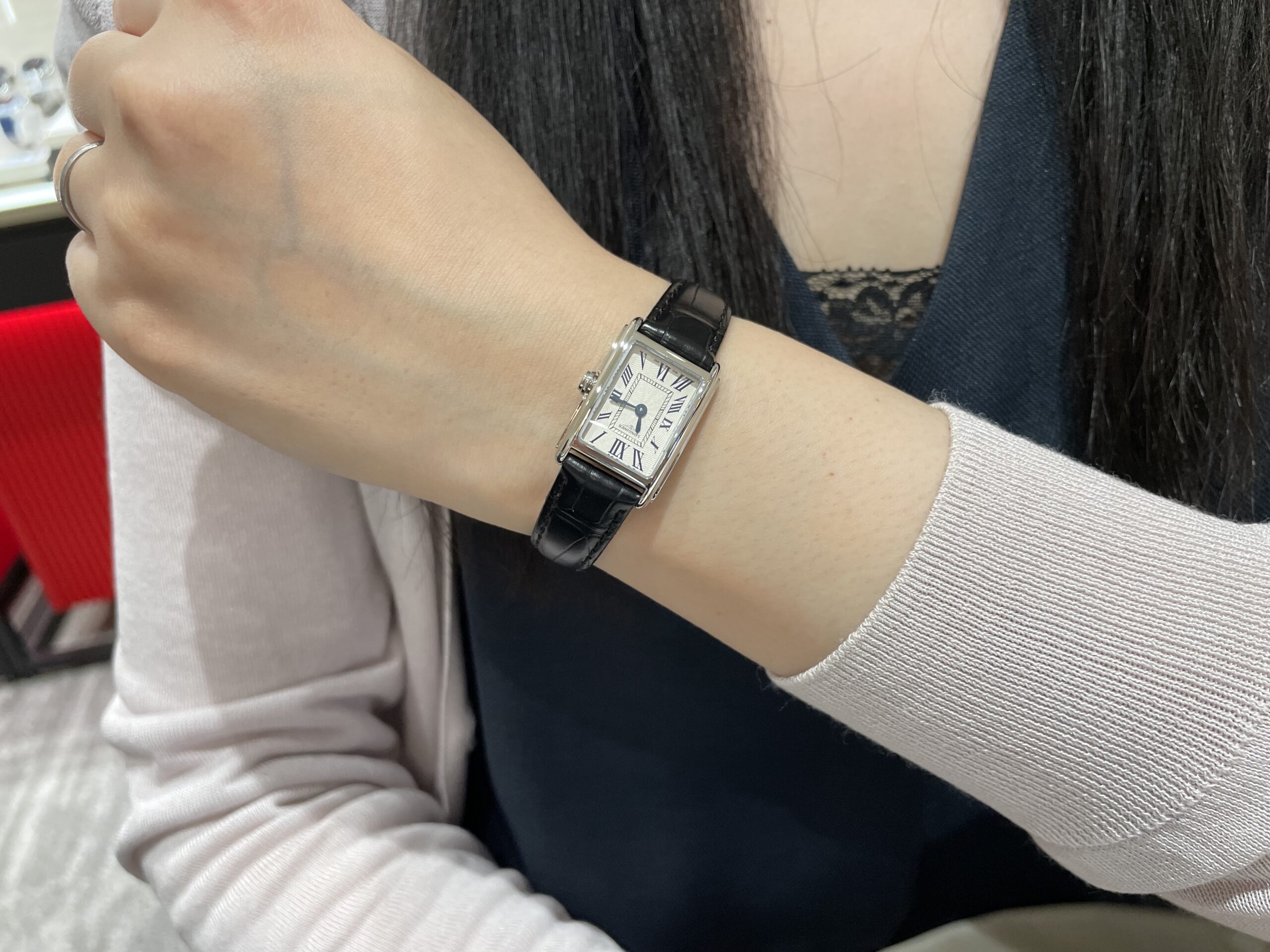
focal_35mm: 26
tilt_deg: -30.7
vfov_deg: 53.1
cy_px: 476
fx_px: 954
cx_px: 635
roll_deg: +7.9
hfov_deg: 67.3
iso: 125
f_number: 1.6
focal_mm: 4.2
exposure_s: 1/120
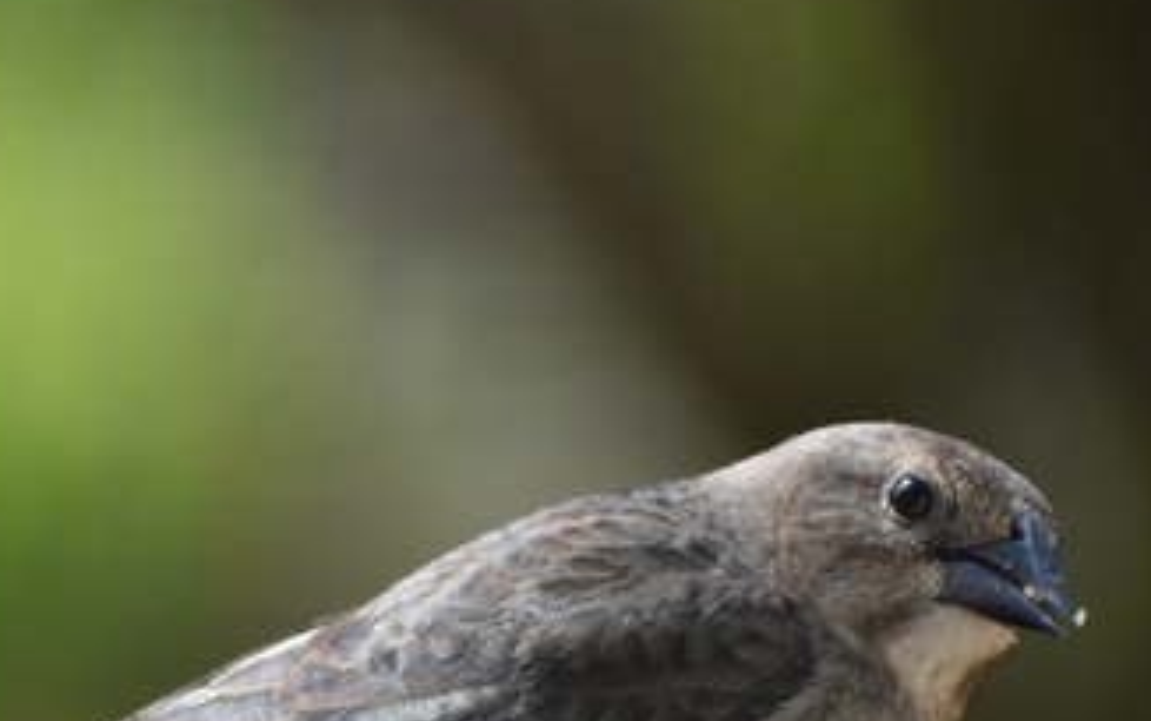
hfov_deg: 2.5
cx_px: 275
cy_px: 541
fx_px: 26453
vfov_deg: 1.6
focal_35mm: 843
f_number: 7.1
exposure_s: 1/500
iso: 200
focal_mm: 300
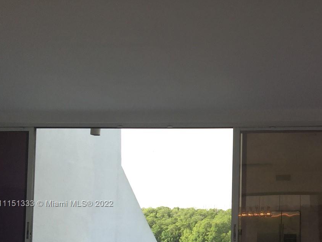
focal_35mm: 55
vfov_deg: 25.9
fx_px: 512
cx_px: 296
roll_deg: -0.4
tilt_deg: +3.8
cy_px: 204
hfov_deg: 33.0
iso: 32
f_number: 2.2
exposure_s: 1/488
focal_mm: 4.15
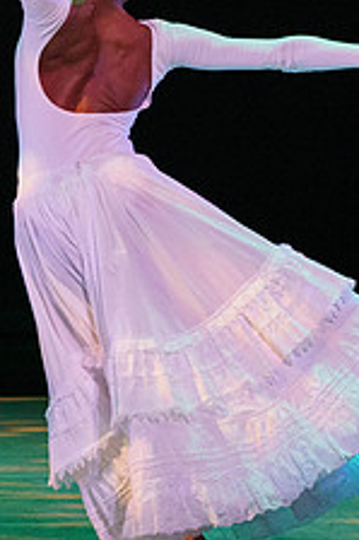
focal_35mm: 1083
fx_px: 16224
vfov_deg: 1.9
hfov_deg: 1.3
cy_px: 121
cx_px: 177
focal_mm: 376
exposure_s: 1/400
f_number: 6.3
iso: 5000
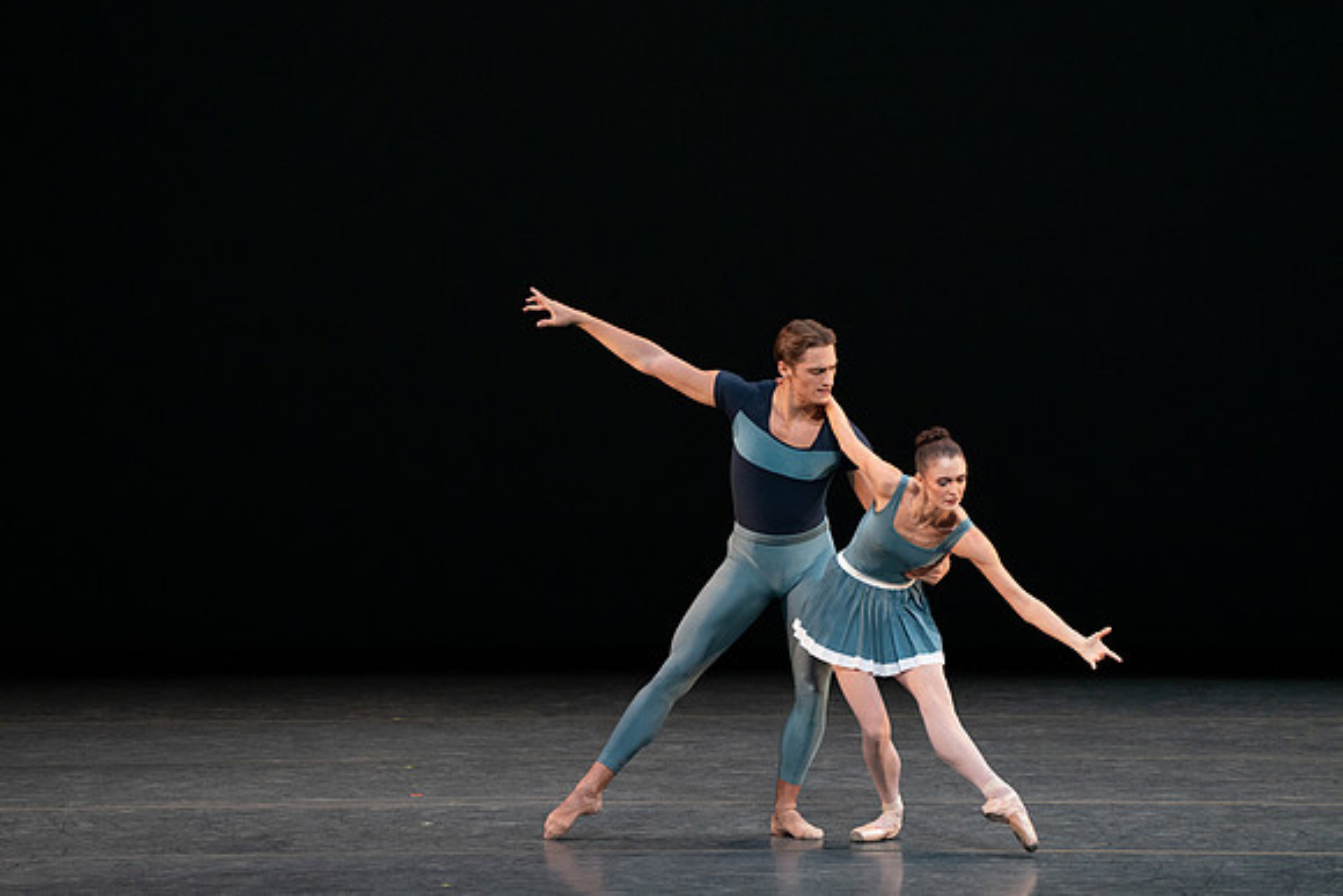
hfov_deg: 6.7
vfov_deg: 4.5
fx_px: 11530
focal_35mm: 309
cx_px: 672
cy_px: 448
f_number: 8
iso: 5000
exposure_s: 1/400
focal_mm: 309
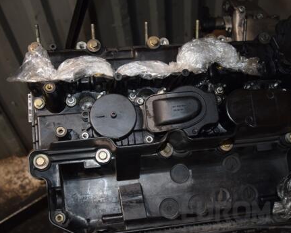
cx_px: 169
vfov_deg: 32.1
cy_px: 122
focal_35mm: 47
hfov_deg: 39.4
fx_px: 405
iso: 800
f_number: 5
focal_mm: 24
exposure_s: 1/60
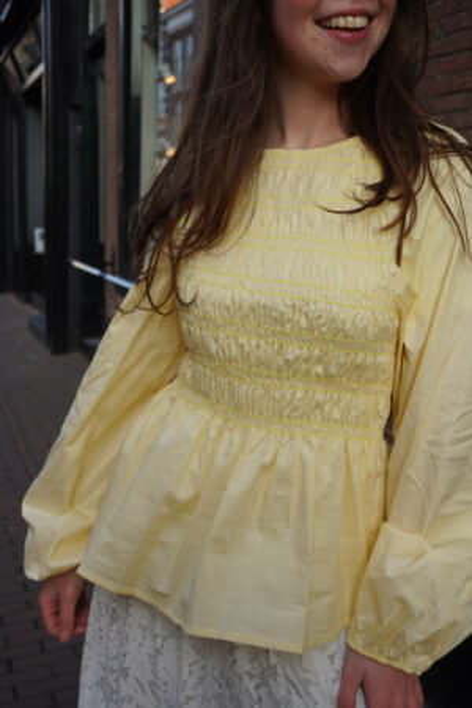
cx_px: 236
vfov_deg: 49.6
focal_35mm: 39
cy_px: 354
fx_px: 767
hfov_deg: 34.2
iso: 100
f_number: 5
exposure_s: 1/200
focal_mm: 26
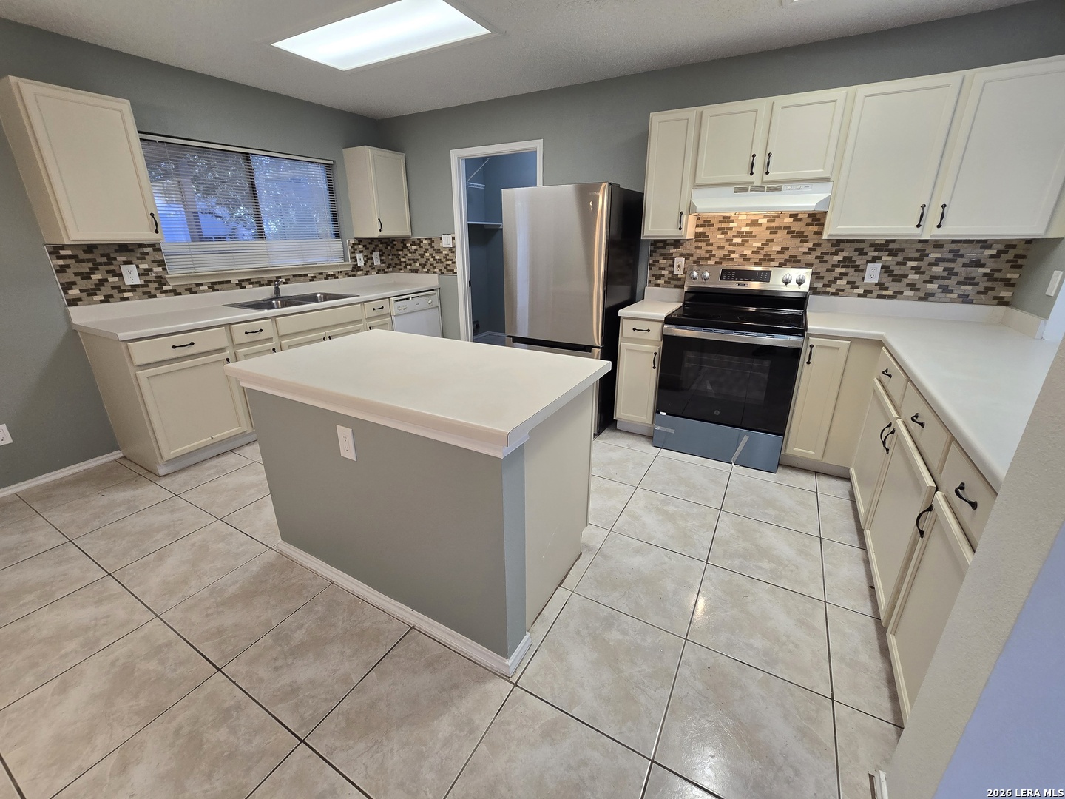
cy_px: 400
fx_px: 400
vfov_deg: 89.9
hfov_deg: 106.2
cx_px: 532
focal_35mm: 13
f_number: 2.2
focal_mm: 2.2
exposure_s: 1/60.2
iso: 160
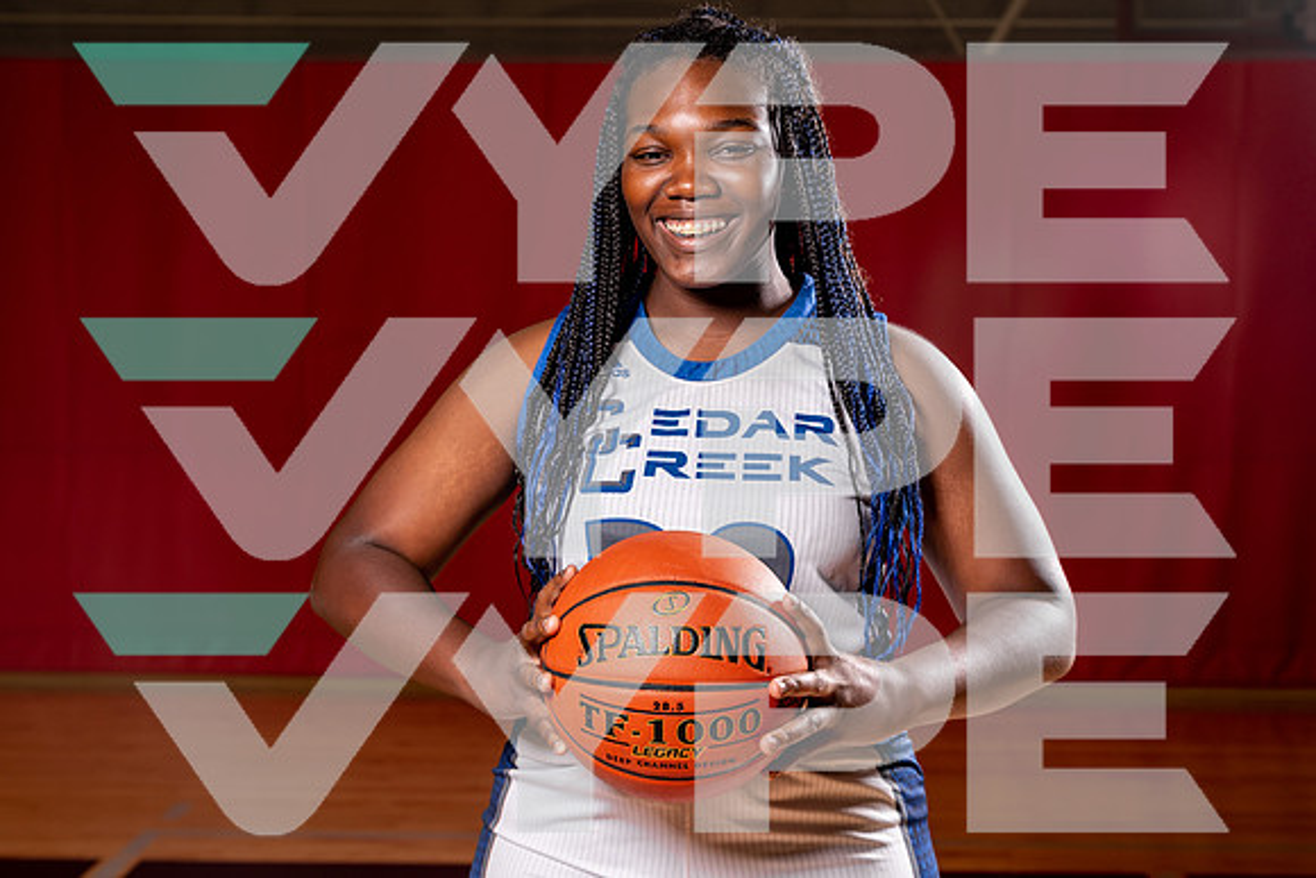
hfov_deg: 35.0
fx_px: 2084
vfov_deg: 23.8
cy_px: 439
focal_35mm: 57
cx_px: 658
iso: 100
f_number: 6.3
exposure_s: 1/125
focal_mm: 57
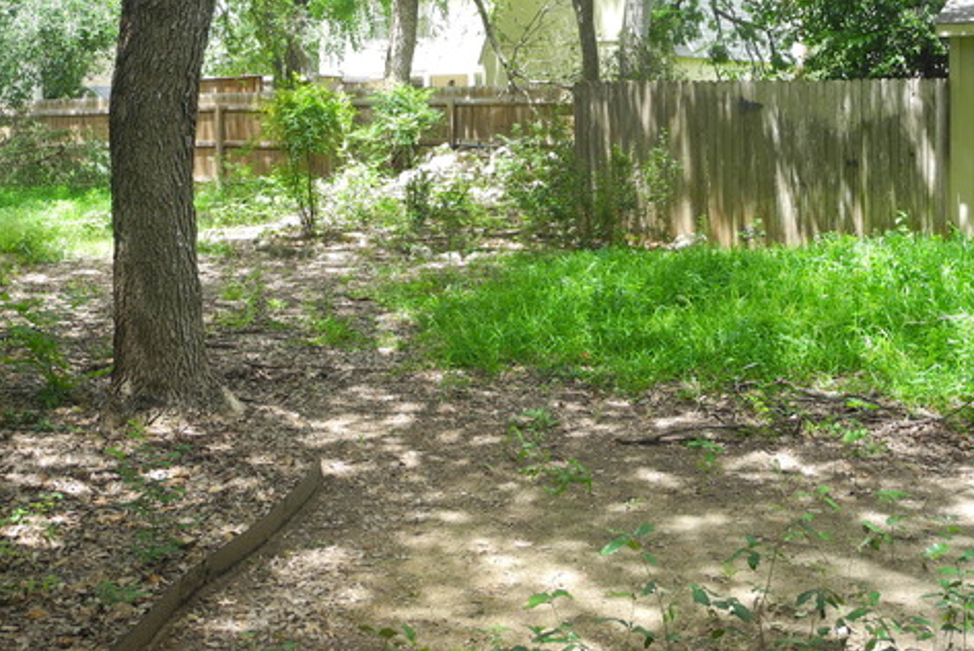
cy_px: 171
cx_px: 496
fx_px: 1218
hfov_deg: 43.6
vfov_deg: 29.5
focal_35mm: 45
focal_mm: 6.8
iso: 100
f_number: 2.8
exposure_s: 1/154
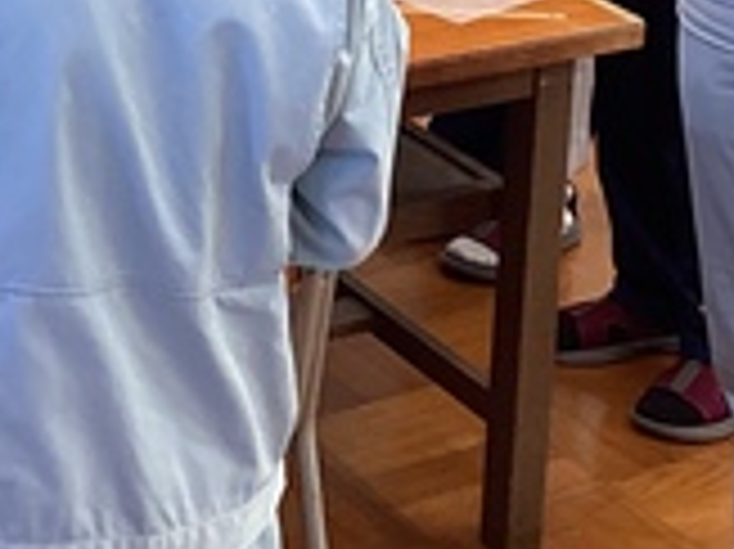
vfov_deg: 11.5
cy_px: -342
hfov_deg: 15.6
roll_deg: +0.9
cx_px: -131
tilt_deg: -13.0
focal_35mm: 122
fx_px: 2585
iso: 80
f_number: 2.4
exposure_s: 1/100
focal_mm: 3.3
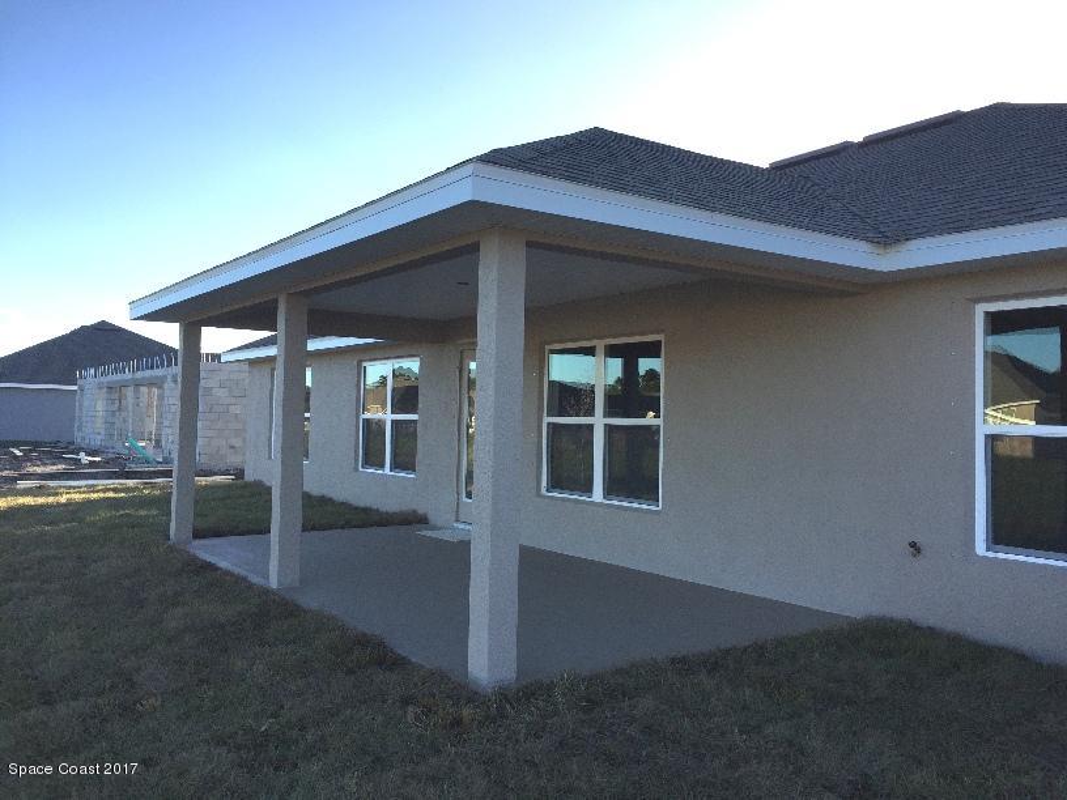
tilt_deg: +2.7
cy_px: 400
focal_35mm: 29
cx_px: 534
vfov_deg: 48.2
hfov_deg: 61.7
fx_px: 894
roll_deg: -2.6
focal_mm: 4.15
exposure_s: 1/1068
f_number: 2.2
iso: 32
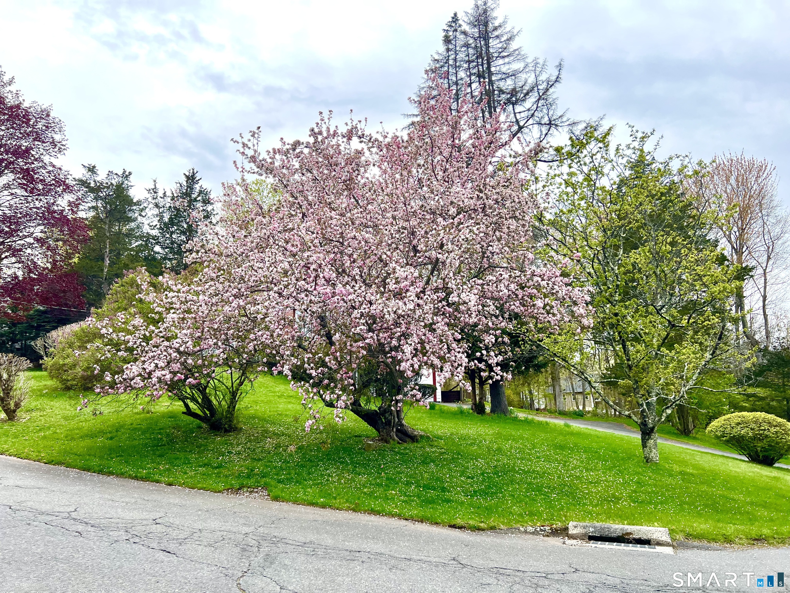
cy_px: 296
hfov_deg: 67.3
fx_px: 593
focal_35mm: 26
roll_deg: -1.5
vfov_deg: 53.1
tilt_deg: +10.8
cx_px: 395
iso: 50
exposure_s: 1/2632
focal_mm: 5.7
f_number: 1.5
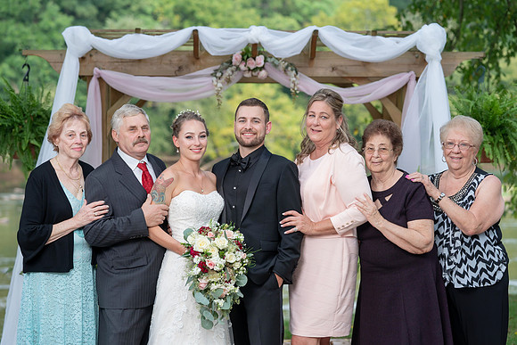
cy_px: 167
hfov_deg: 19.4
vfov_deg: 13.0
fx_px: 1508
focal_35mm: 105
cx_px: 263
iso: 320
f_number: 4
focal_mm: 101
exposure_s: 1/200
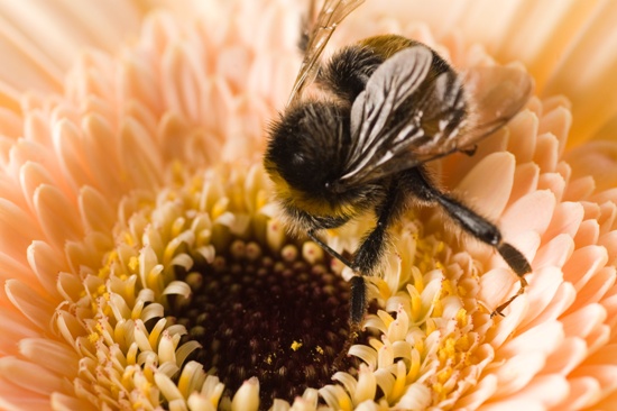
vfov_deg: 10.1
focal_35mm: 135
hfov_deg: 15.2
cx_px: 308
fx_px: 2312
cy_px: 206
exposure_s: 1/500
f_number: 11
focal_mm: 90
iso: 200
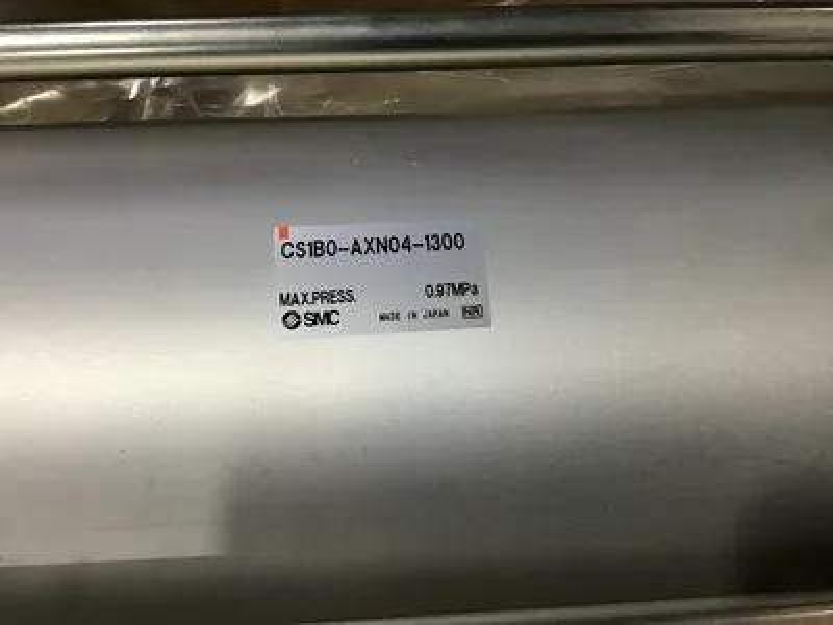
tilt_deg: -65.8
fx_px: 746
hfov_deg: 58.4
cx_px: 416
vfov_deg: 45.4
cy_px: 312
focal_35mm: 31
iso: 100
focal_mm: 3.3
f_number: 2.4
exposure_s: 1/30
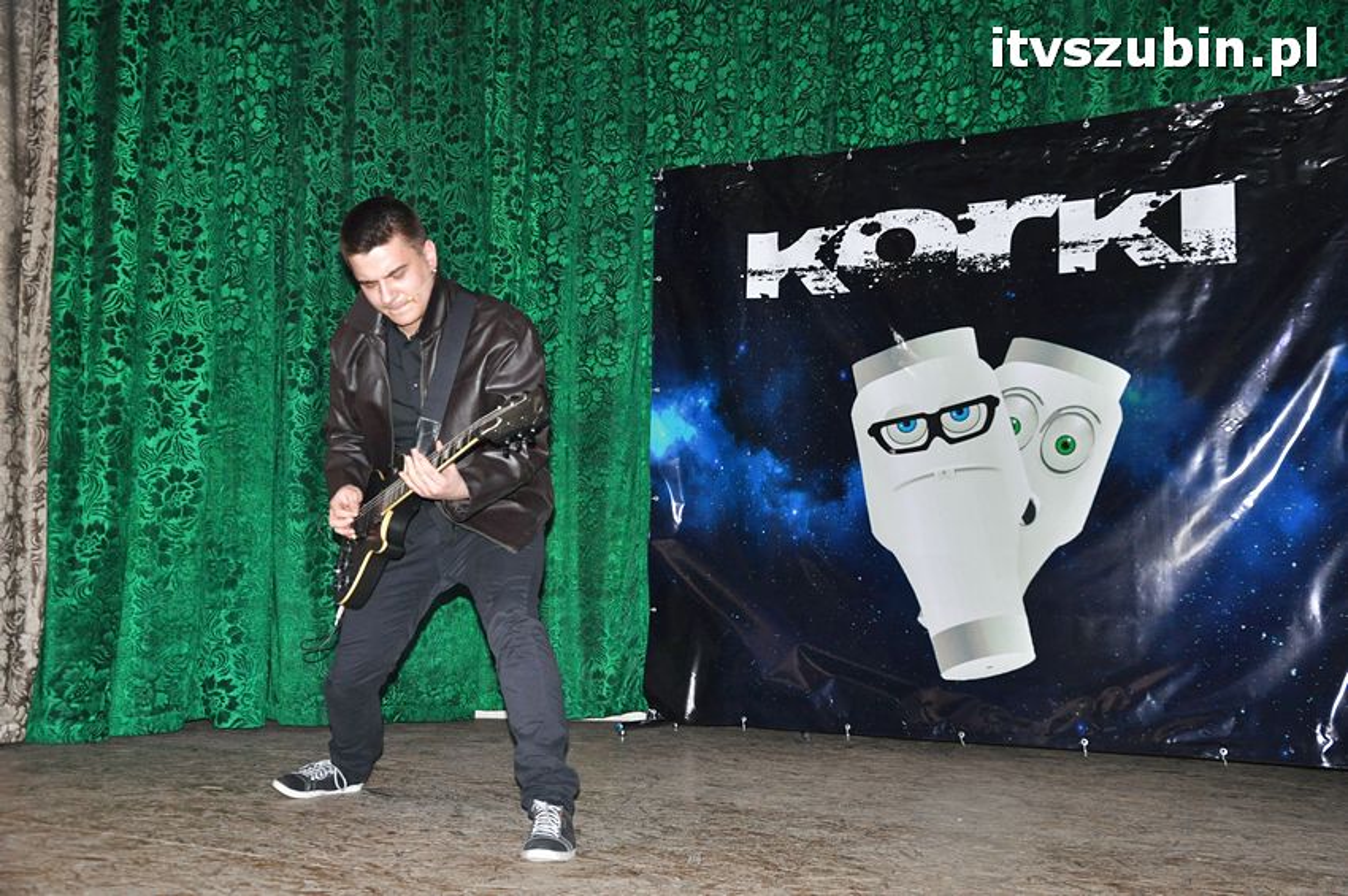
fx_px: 1403
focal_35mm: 38
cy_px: 448
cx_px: 674
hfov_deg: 51.3
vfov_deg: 35.4
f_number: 4.5
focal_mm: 25
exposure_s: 1/60
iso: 1000
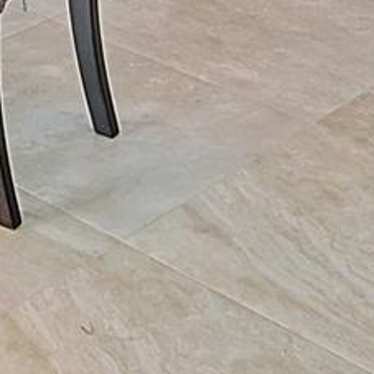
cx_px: -318
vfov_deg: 13.5
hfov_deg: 15.0
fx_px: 1210
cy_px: -489
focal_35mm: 99
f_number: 5
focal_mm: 11
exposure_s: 1/10
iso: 125
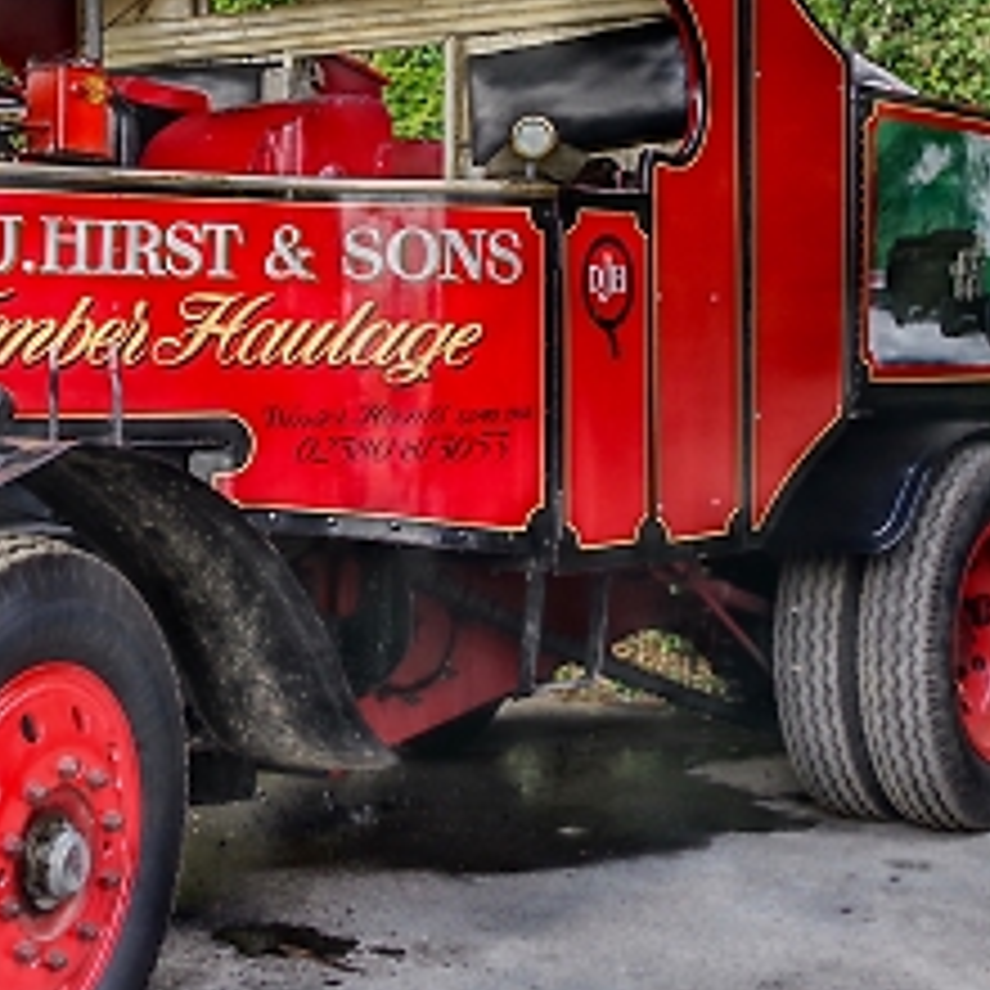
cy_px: 338
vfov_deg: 23.9
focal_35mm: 72
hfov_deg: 23.6
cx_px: 176
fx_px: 2330
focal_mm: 21
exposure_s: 1/40
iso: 400
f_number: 8
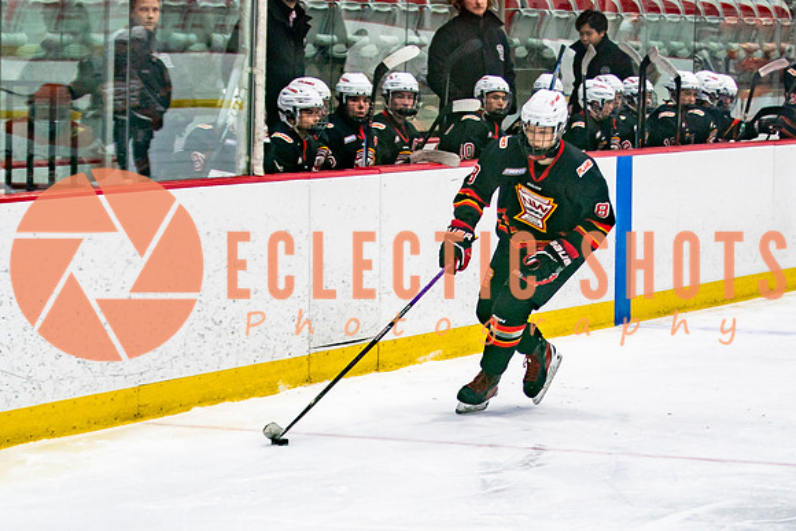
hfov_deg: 13.0
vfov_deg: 8.6
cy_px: 456
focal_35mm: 158
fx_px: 3502
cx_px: 398
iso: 640
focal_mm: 70
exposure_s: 1/640
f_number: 2.8
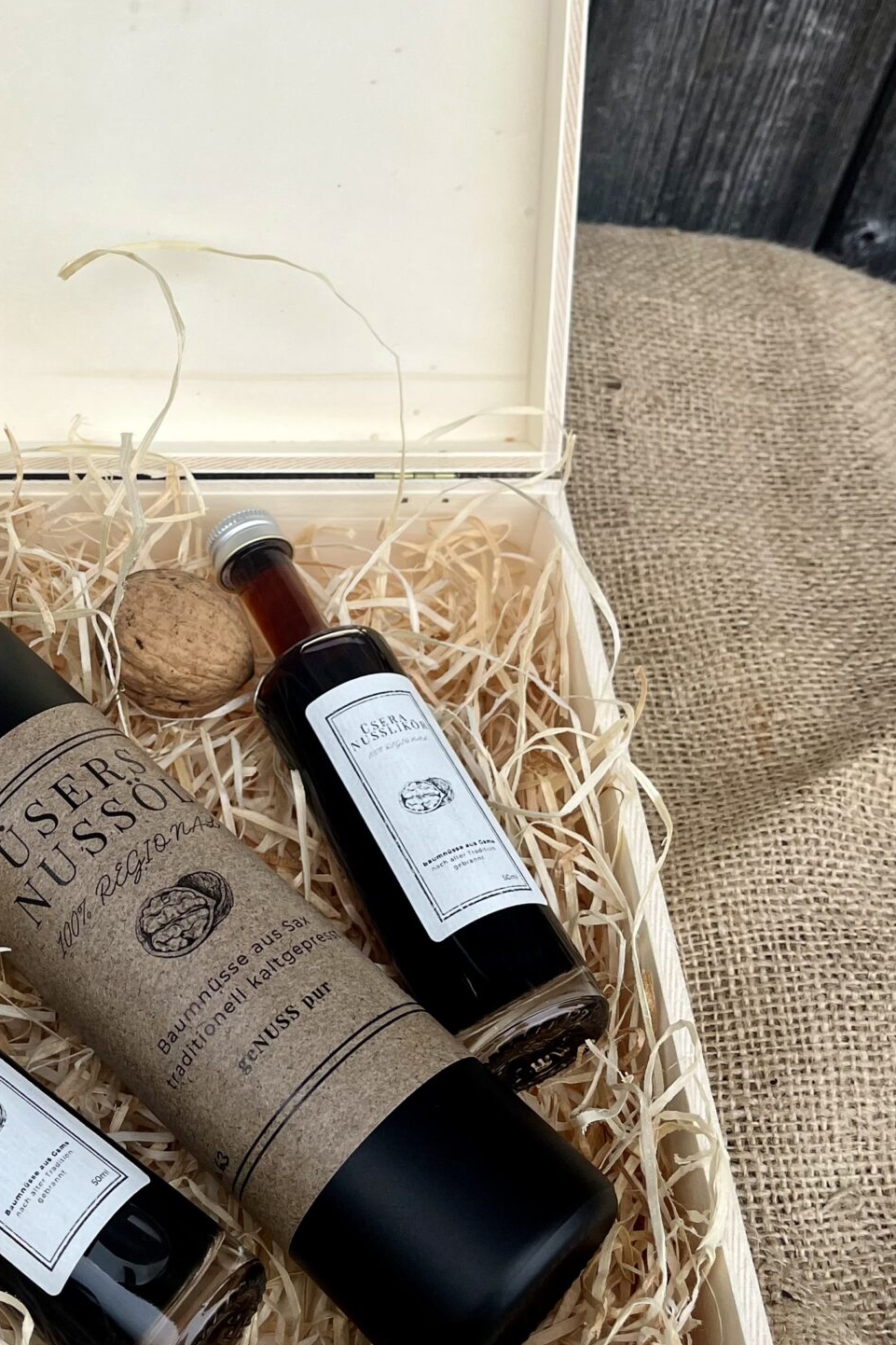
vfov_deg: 40.9
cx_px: 184
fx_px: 1792
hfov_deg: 27.5
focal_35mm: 48
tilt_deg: -47.7
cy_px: 531
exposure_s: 1/1923
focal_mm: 5.1
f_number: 1.6
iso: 50
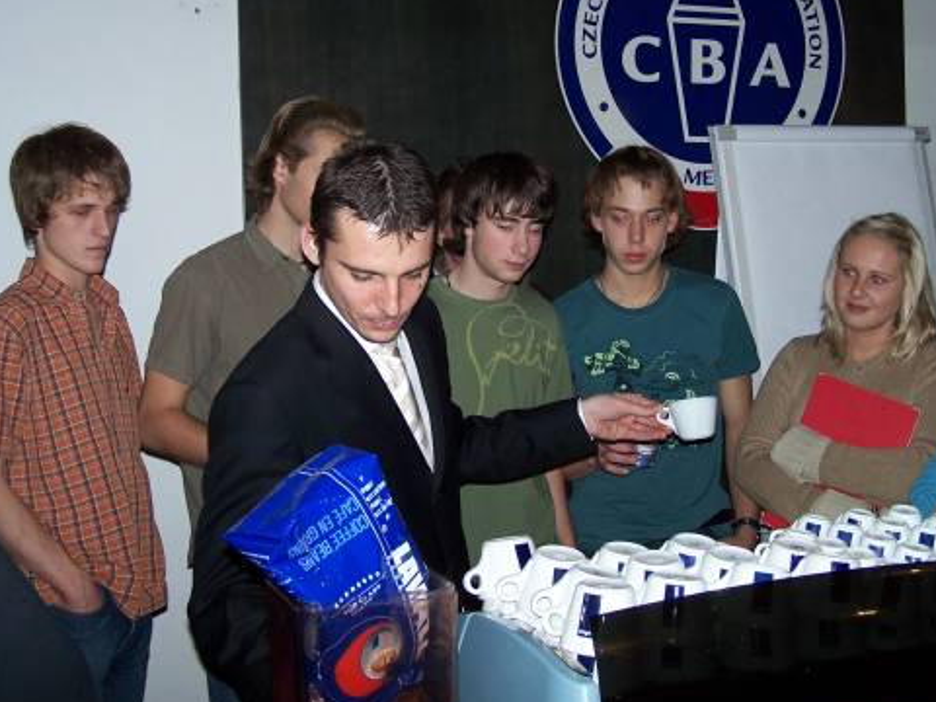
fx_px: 1352
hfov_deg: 38.2
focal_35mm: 50
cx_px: 484
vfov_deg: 29.1
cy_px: 292
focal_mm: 6.7
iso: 80
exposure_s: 1/60
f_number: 2.8
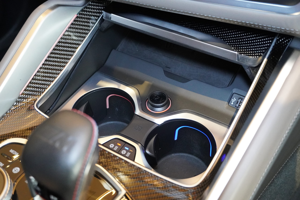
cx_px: 150
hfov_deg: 45.0
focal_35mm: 44
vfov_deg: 30.9
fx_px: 362
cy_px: 100
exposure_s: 1/100
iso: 6400
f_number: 4.5
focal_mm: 29
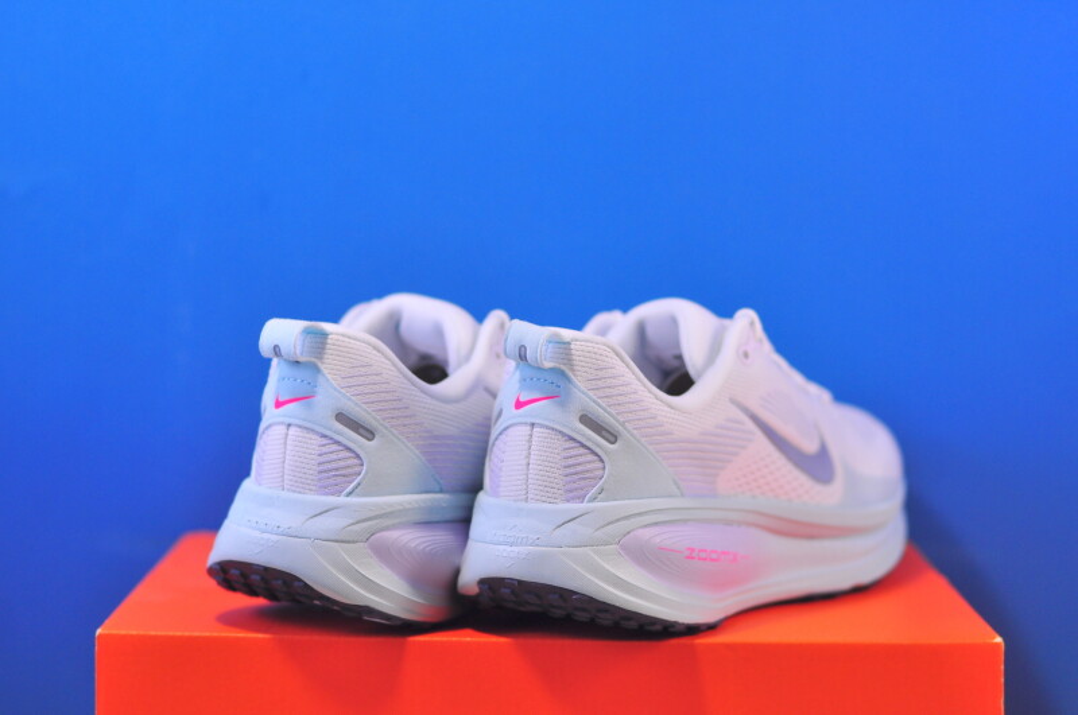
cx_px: 539
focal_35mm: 75
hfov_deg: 27.0
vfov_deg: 18.1
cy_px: 358
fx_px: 2243
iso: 250
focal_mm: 50
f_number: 2.5
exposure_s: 1/320
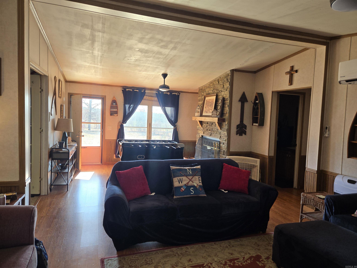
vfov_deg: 58.9
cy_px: 134
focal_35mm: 23
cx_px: 178
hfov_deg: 73.9
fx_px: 237
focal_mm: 5.4
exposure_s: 1/120
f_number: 1.8
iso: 80
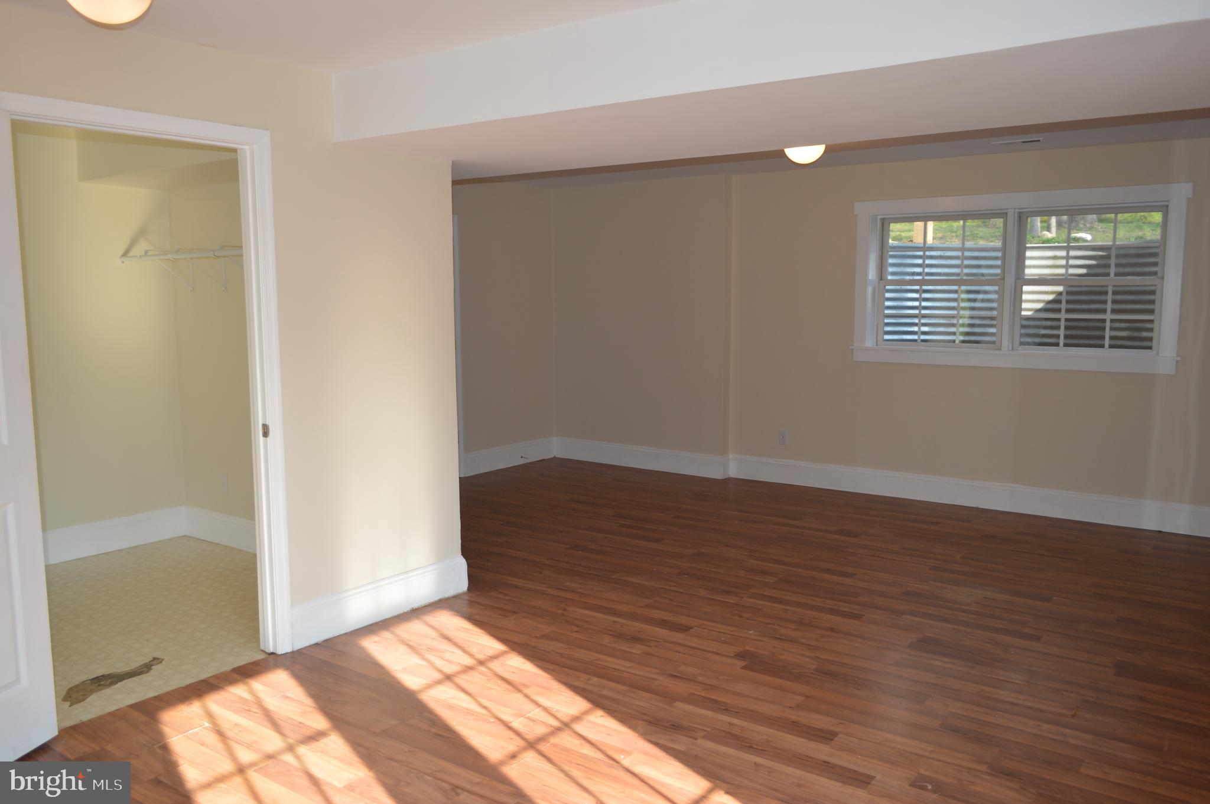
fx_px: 907
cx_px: 605
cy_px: 402
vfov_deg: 47.8
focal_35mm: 27
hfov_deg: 67.4
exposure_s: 1/125
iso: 180
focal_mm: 18
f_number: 4
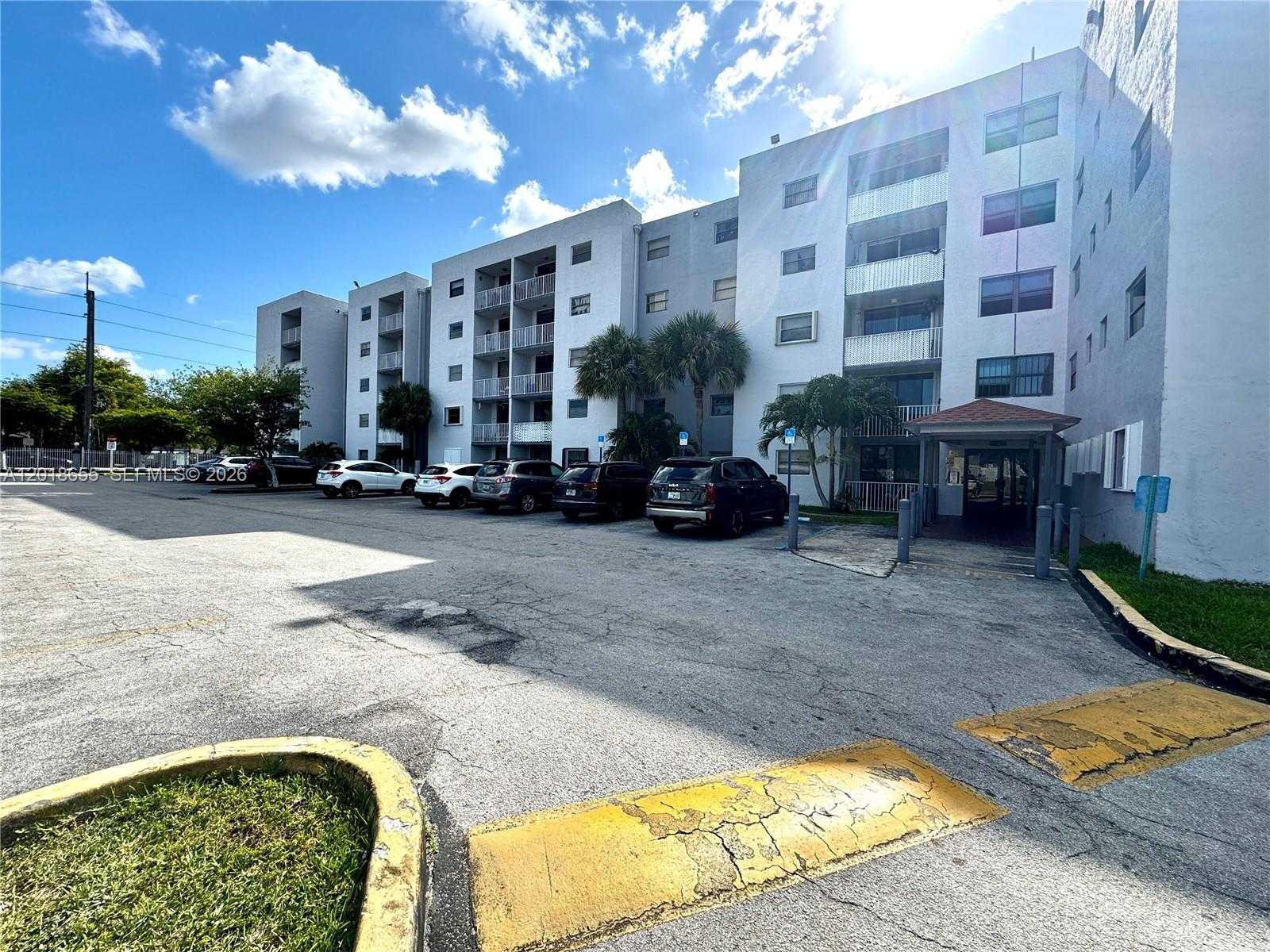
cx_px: 635
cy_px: 476
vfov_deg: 85.7
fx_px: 514
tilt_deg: -1.4
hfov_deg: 102.1
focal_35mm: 14
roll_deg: -1.7
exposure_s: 1/1600
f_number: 2.2
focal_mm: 2.22
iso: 40
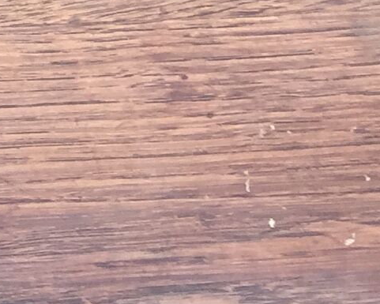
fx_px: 2160
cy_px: -484
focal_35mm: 192
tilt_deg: -60.5
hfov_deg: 8.2
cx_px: -845
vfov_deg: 7.4
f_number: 2.2
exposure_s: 1/202
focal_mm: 4.15
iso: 32
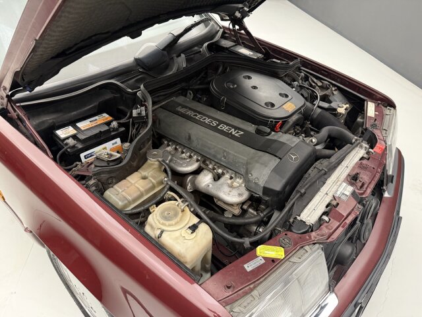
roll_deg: -2.5
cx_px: 211
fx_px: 293
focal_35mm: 24
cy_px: 158
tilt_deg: -35.8
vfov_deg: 56.8
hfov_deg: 71.6
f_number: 1.78
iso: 400
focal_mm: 6.76
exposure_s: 1/60
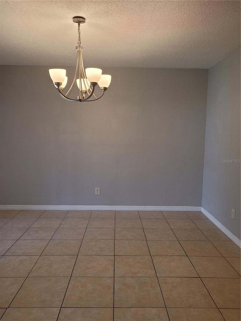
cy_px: 160
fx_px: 241
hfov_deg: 53.1
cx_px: 120
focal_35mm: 26
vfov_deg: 67.3
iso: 125
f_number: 1.8
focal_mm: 5.4
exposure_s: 1/120
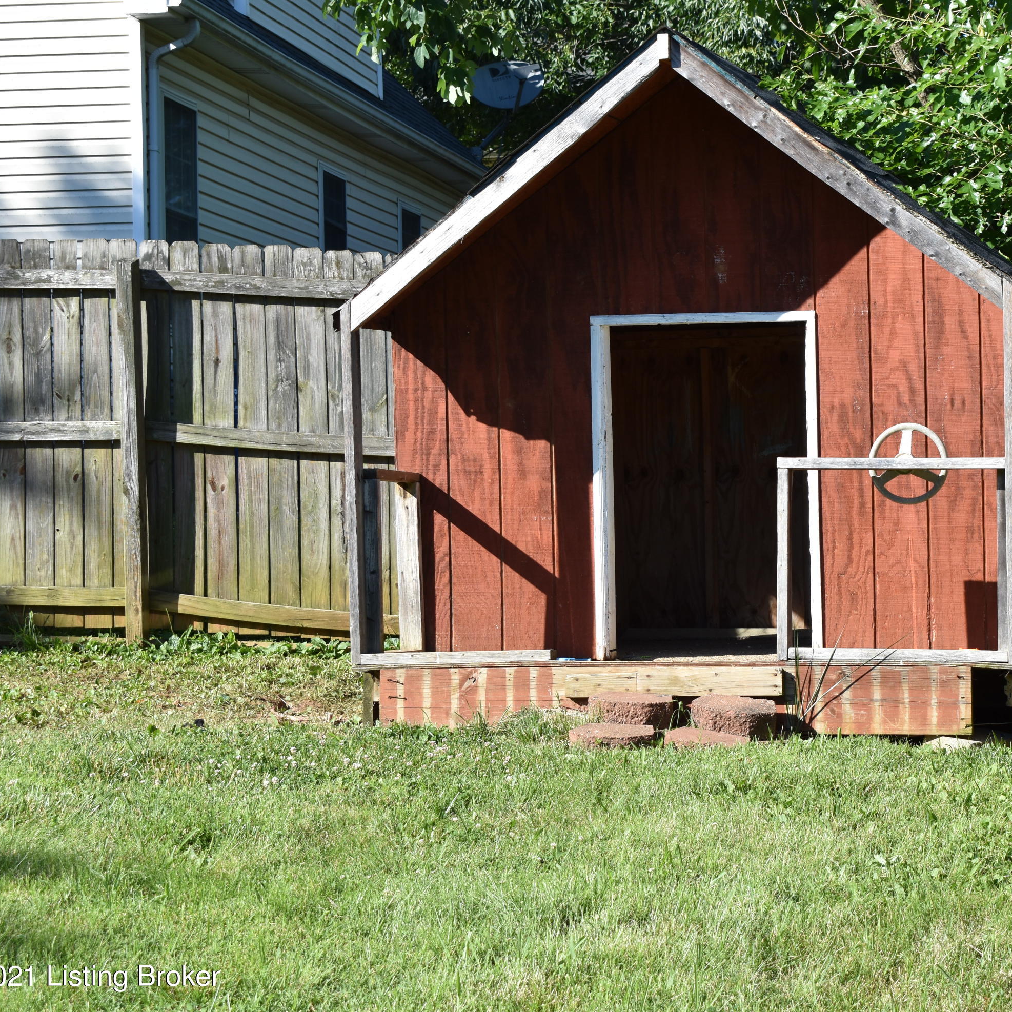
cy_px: 509
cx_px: 720
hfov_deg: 18.6
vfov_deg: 18.7
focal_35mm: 93
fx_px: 3076
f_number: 8
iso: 160
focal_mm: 48
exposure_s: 1/250
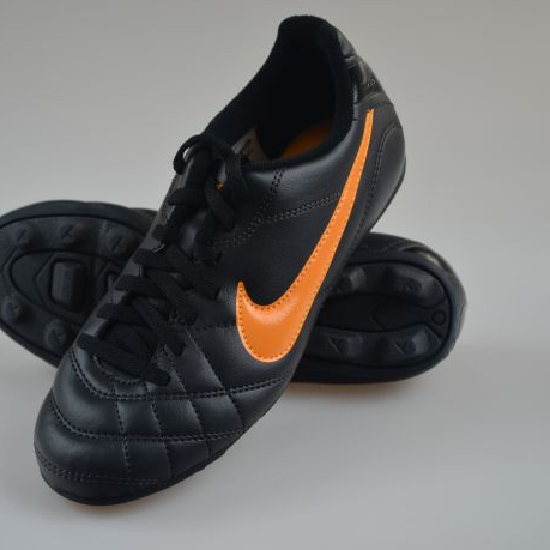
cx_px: 212
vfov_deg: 17.2
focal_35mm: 101
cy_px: 276
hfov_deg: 17.2
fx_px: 1816
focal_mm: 52
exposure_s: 1/100
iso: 400
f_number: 5
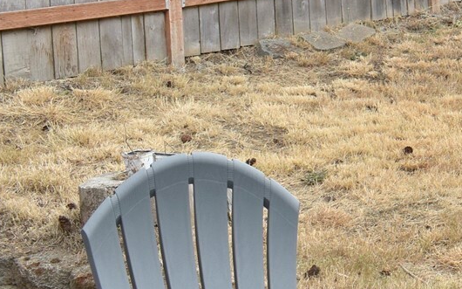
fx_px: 1108
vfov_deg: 14.7
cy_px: 22
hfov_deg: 20.3
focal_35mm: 88
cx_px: 687
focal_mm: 18
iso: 200
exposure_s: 1/250
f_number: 8
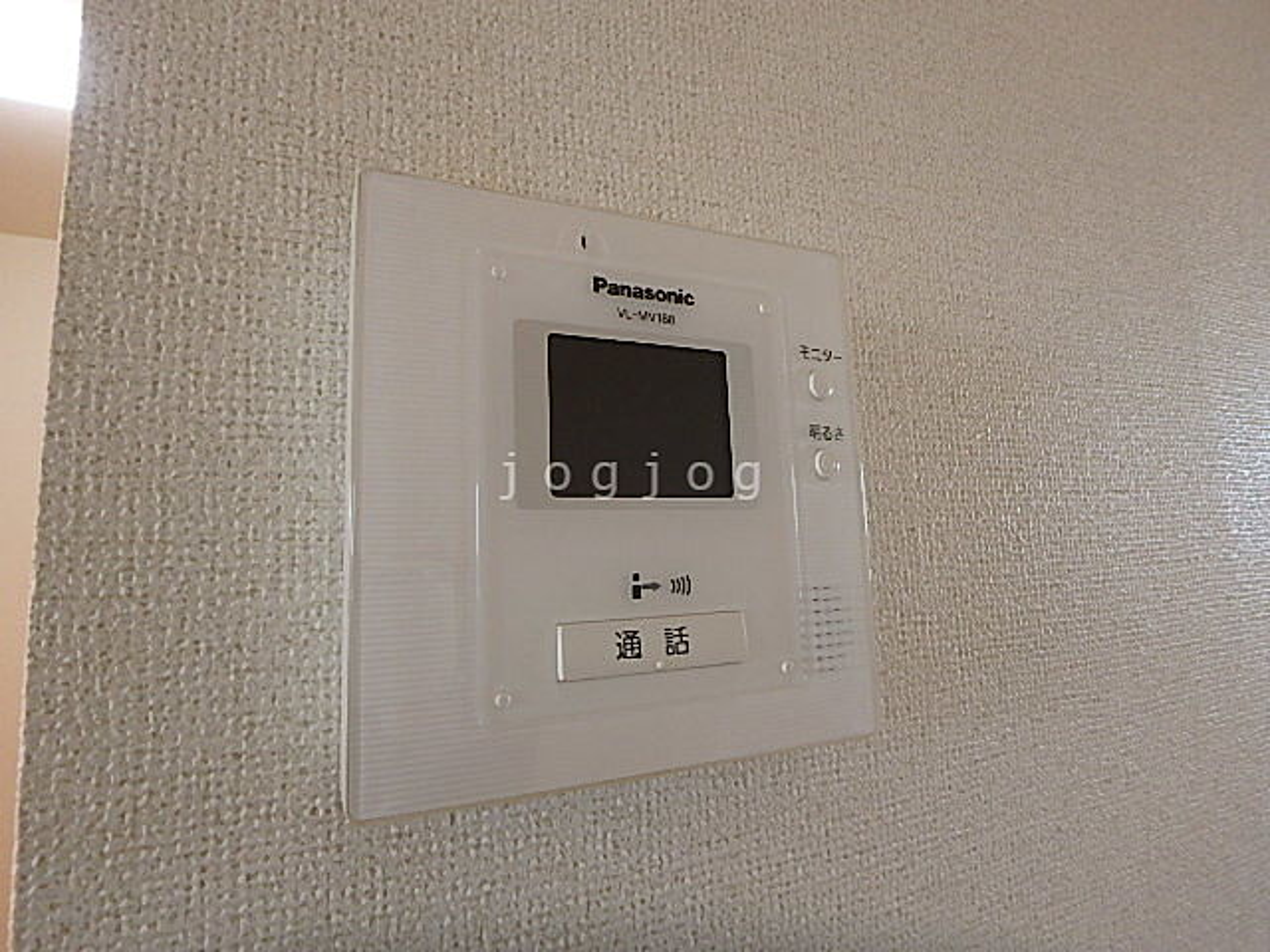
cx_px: 635
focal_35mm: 21
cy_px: 476
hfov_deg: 79.0
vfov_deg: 63.4
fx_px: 770
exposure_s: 1/30
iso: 320
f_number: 3.5
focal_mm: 3.7
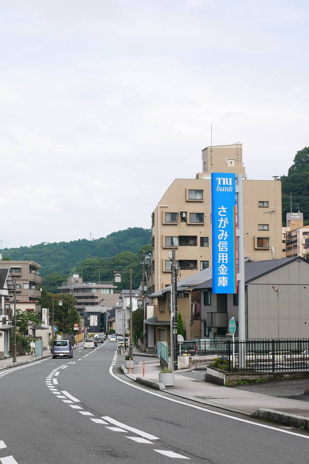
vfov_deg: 28.8
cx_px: 49
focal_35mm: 70
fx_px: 901
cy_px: 231
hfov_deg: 19.2
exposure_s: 1/640
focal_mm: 25
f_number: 4.5
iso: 200
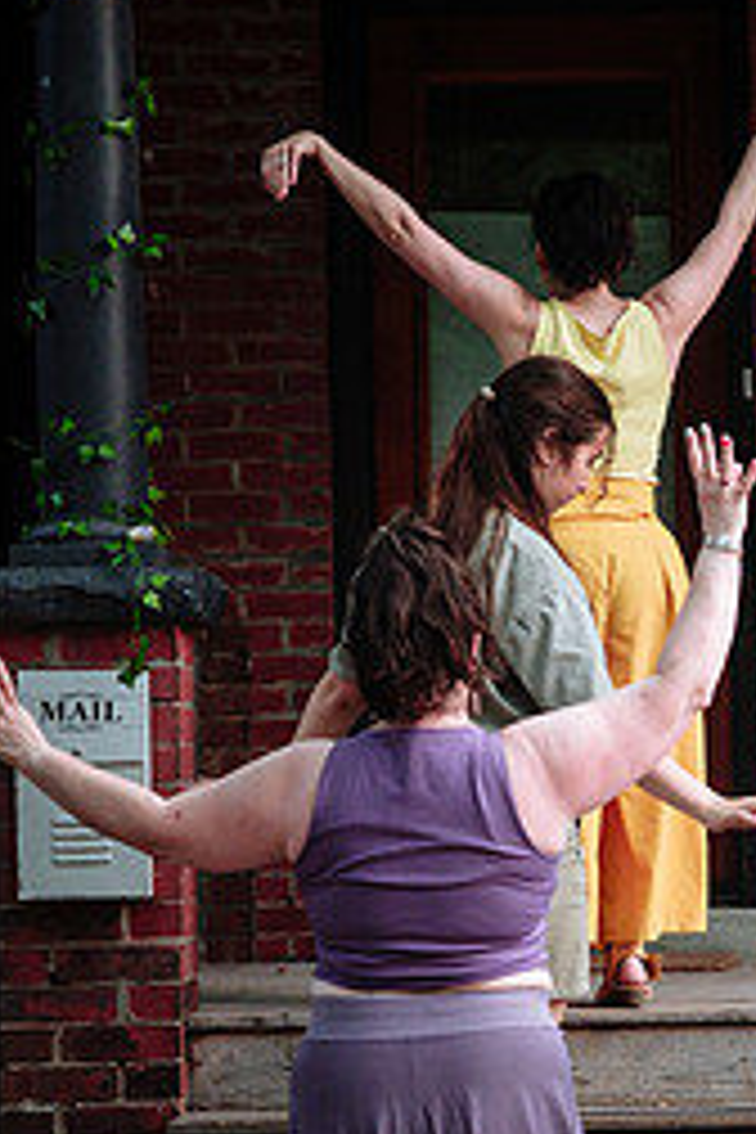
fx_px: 4347
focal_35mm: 138
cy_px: 839
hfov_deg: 9.9
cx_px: 778
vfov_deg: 14.8
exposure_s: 1/400
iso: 500
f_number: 1.8
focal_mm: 40
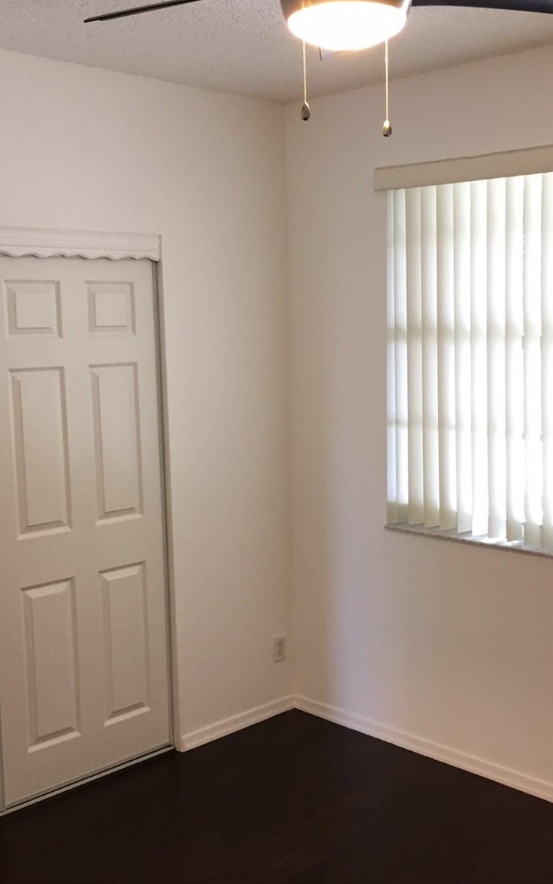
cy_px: 433
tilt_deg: -6.9
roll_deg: -0.7
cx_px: 320
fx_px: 1013
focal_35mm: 42
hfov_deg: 30.5
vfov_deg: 47.2
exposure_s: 1/30
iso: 100
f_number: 2.2
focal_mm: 4.15
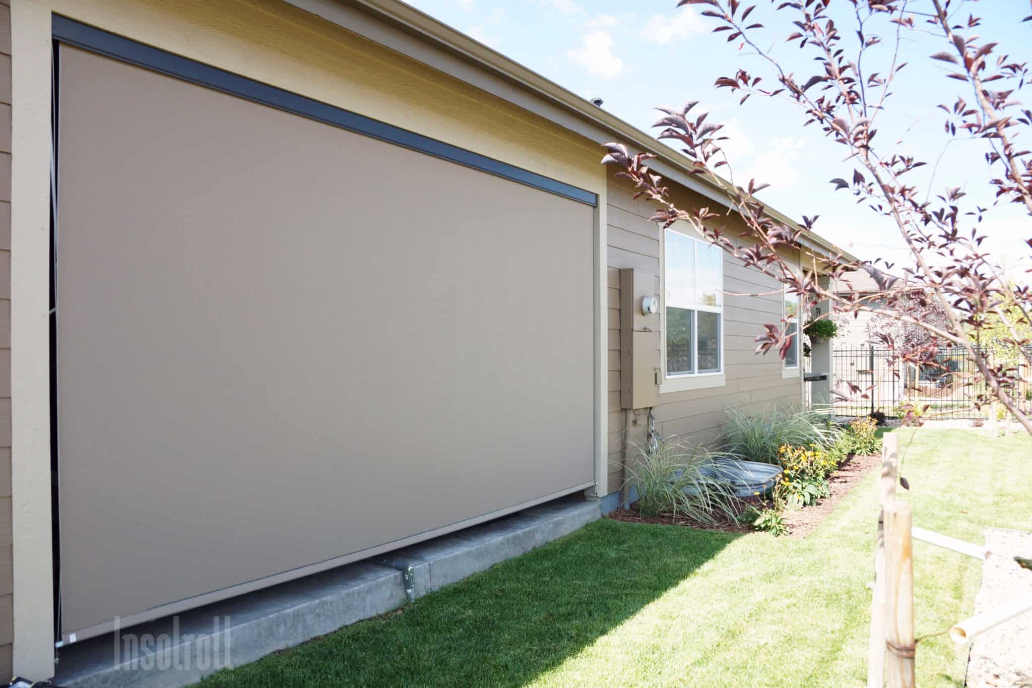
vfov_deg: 47.9
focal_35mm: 27
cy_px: 344
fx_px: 774
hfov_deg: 67.4
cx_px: 516
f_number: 8
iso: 400
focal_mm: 18
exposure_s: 1/320
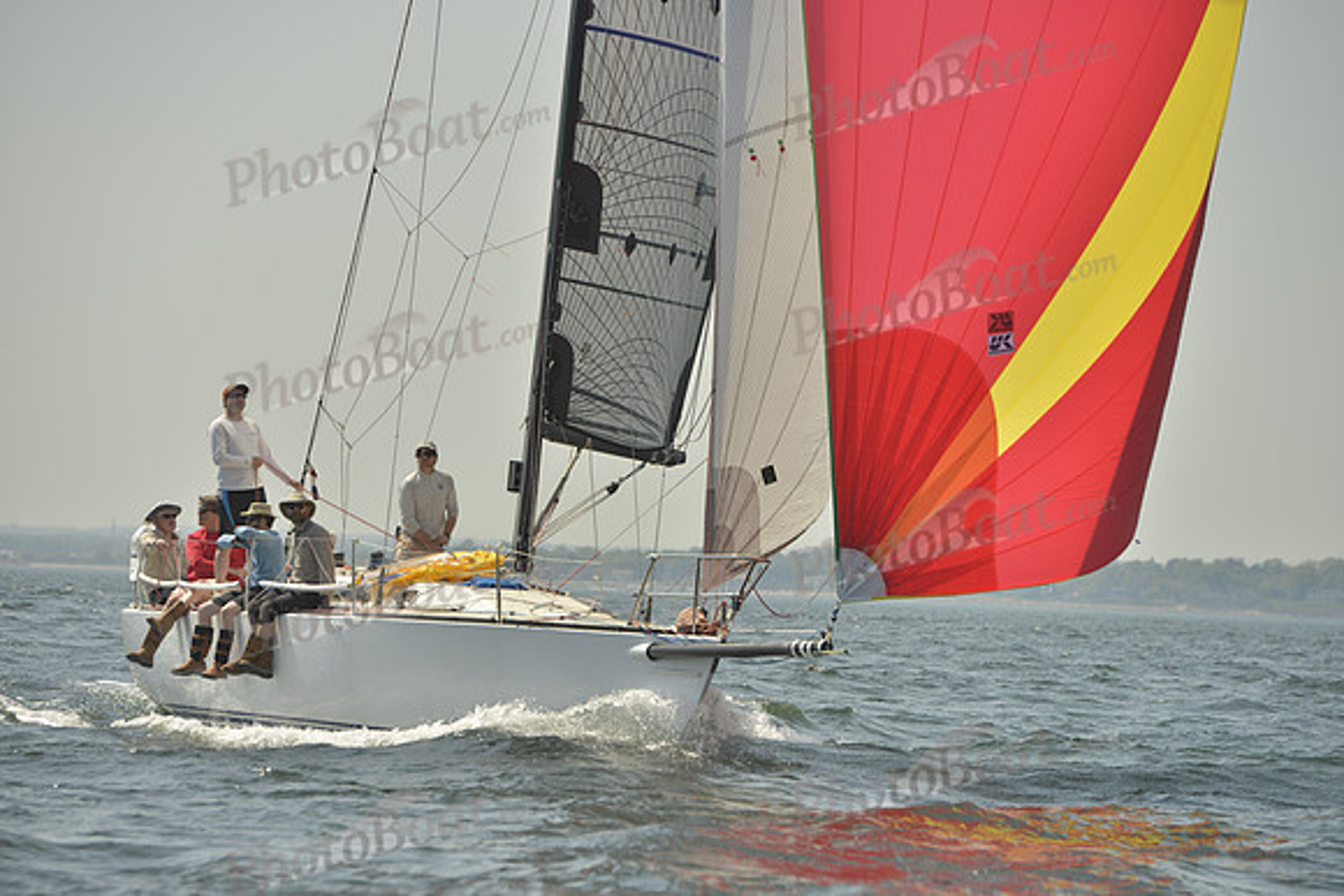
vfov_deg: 7.2
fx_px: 7095
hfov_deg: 10.8
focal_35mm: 190
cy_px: 448
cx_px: 672
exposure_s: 1/1250
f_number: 8
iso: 200
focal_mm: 190
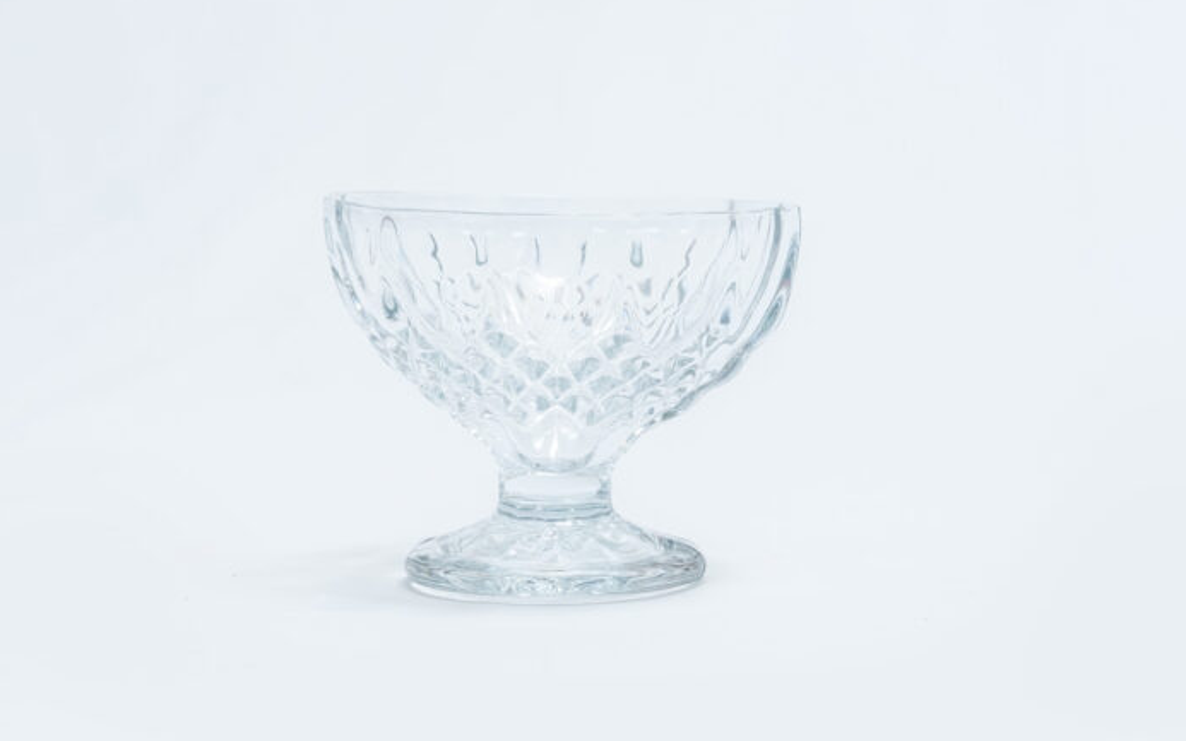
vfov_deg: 12.5
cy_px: 347
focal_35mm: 105
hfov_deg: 19.8
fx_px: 3394
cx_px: 596
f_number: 10
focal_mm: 68
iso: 2500
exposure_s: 1/125
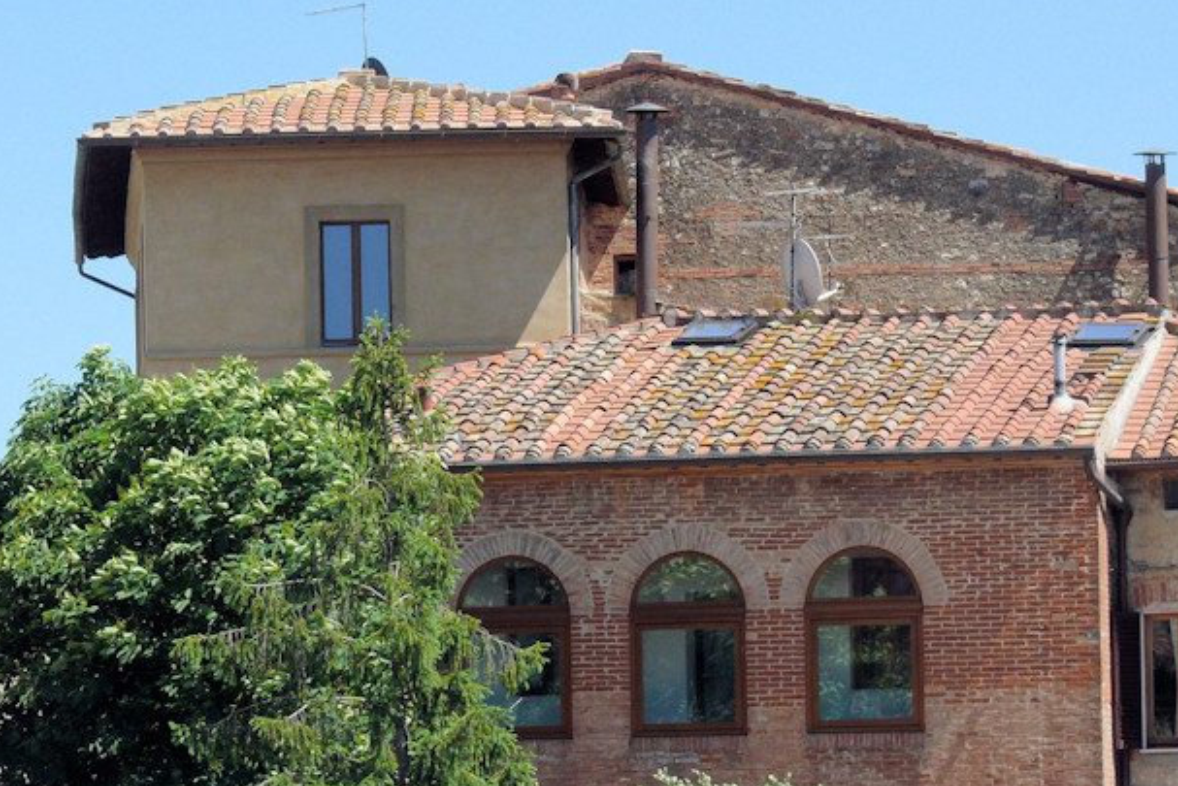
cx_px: 338
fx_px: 8018
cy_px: 619
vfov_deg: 5.6
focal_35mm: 245
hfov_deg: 8.4
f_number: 5.6
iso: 100
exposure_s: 1/400
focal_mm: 30.1
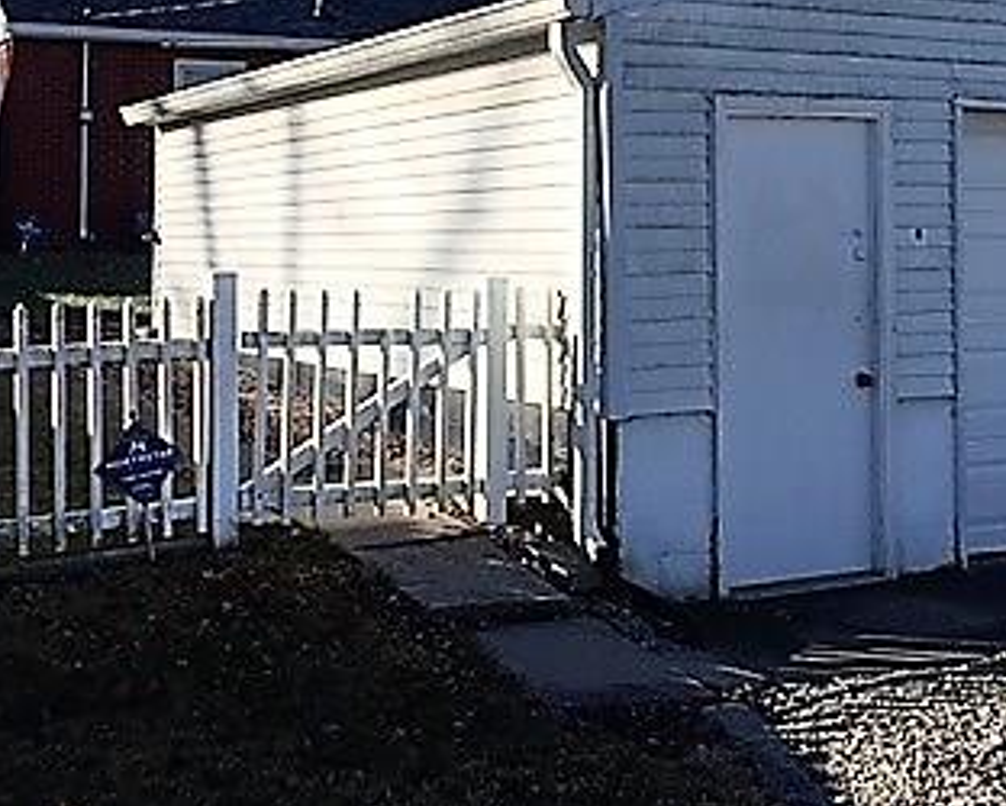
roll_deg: +1.0
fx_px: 1728
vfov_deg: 25.9
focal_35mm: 58
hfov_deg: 32.3
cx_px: 632
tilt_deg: +2.9
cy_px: 177
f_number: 2.2
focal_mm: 4.15
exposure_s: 1/1412
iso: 32
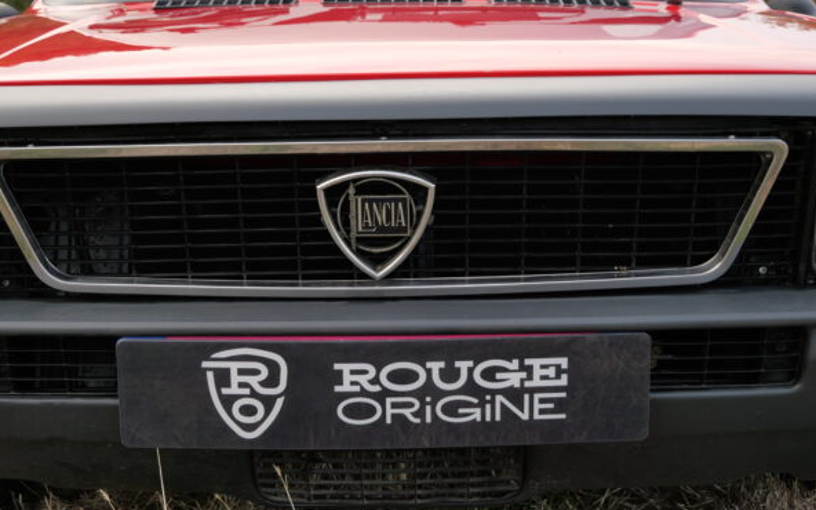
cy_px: 258
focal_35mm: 58
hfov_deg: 35.1
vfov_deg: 22.4
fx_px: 1290
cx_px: 409
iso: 200
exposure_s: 1/100
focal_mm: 27
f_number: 4.6
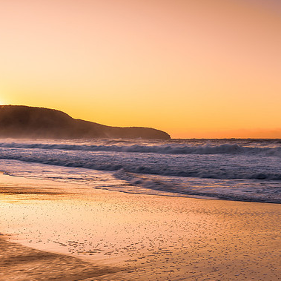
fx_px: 496
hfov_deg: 31.5
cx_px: 174
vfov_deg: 31.6
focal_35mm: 54
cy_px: 143
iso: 64
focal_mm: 40
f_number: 9
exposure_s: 1/5
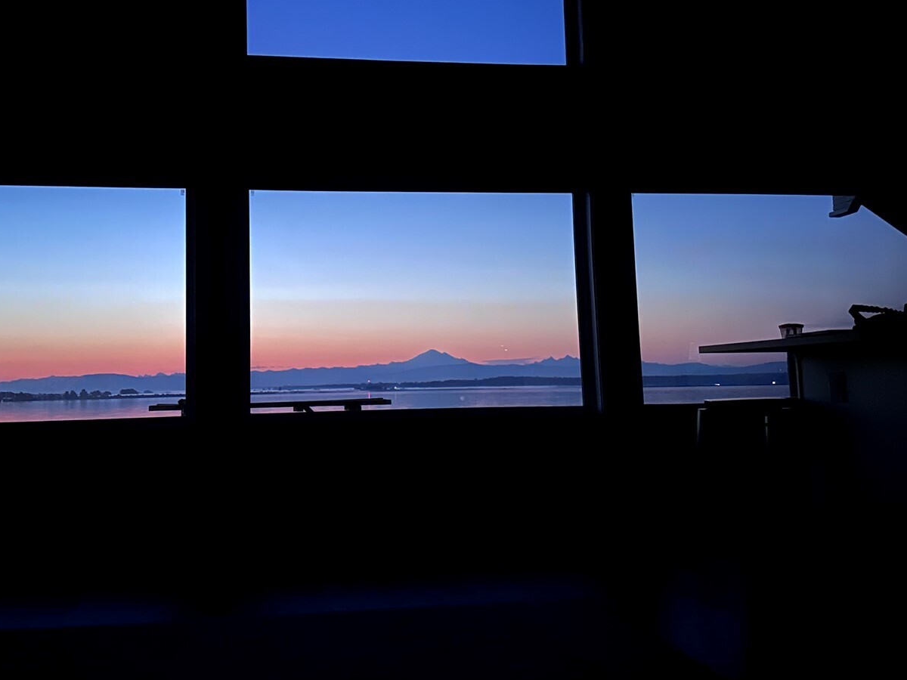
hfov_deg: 56.4
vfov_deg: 44.0
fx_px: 838
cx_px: 365
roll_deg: +1.1
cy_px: 291
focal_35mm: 32
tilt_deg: +6.3
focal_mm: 6.86
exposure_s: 1/5
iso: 1250
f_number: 1.78
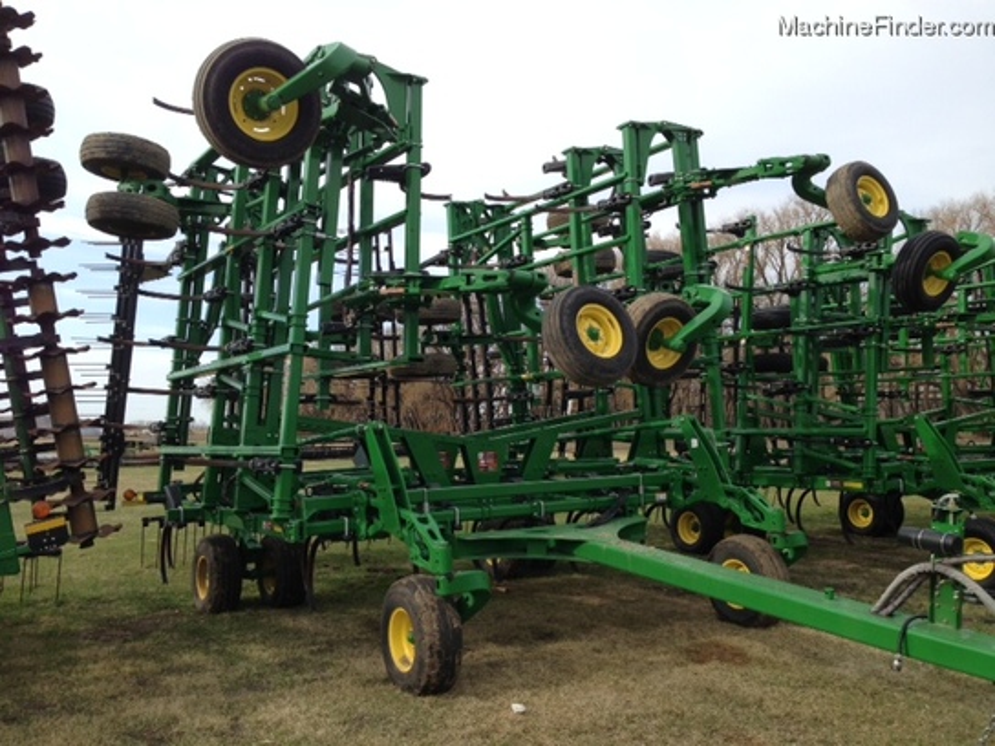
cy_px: 373
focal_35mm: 33
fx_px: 949
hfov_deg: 55.4
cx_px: 498
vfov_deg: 42.9
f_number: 2.4
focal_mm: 4.13
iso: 50
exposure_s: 1/704
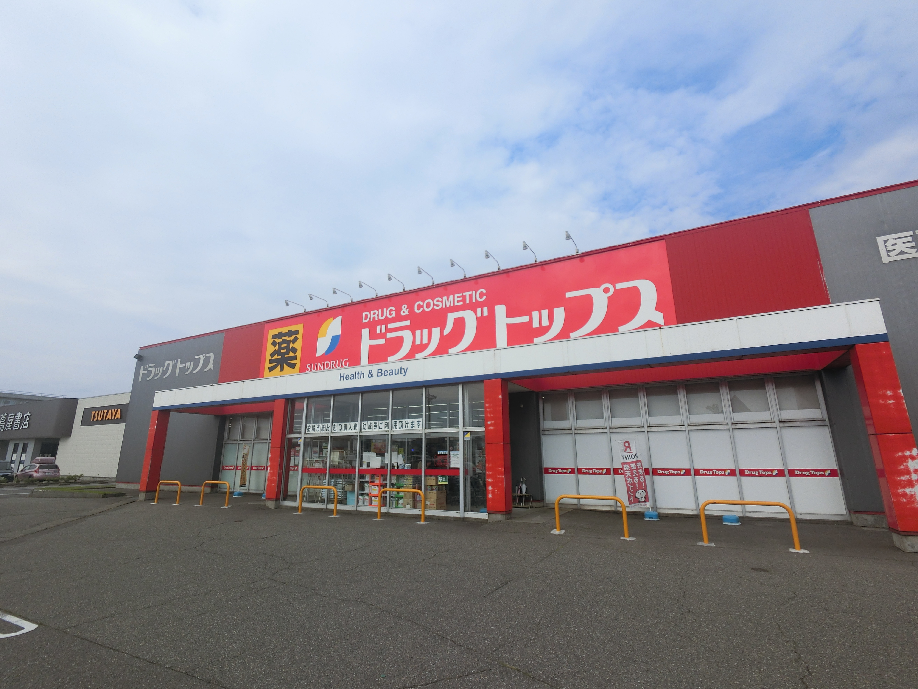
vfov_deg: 78.1
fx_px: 424
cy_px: 344
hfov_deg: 94.5
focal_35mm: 16
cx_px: 459
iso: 64
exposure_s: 1/1250
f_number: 2.8
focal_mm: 2.87
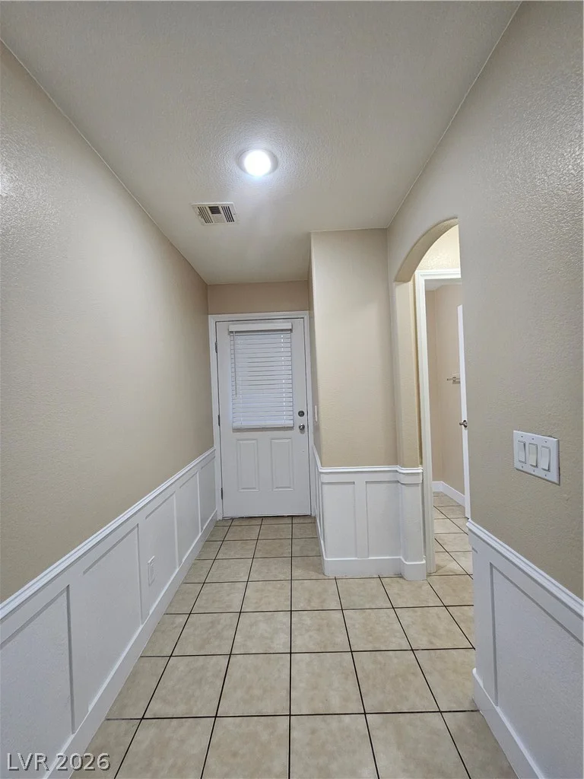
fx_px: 292
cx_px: 292
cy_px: 390
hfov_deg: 89.9
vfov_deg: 106.2
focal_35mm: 13
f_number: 2.2
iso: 200
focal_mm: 2.2
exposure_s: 1/60
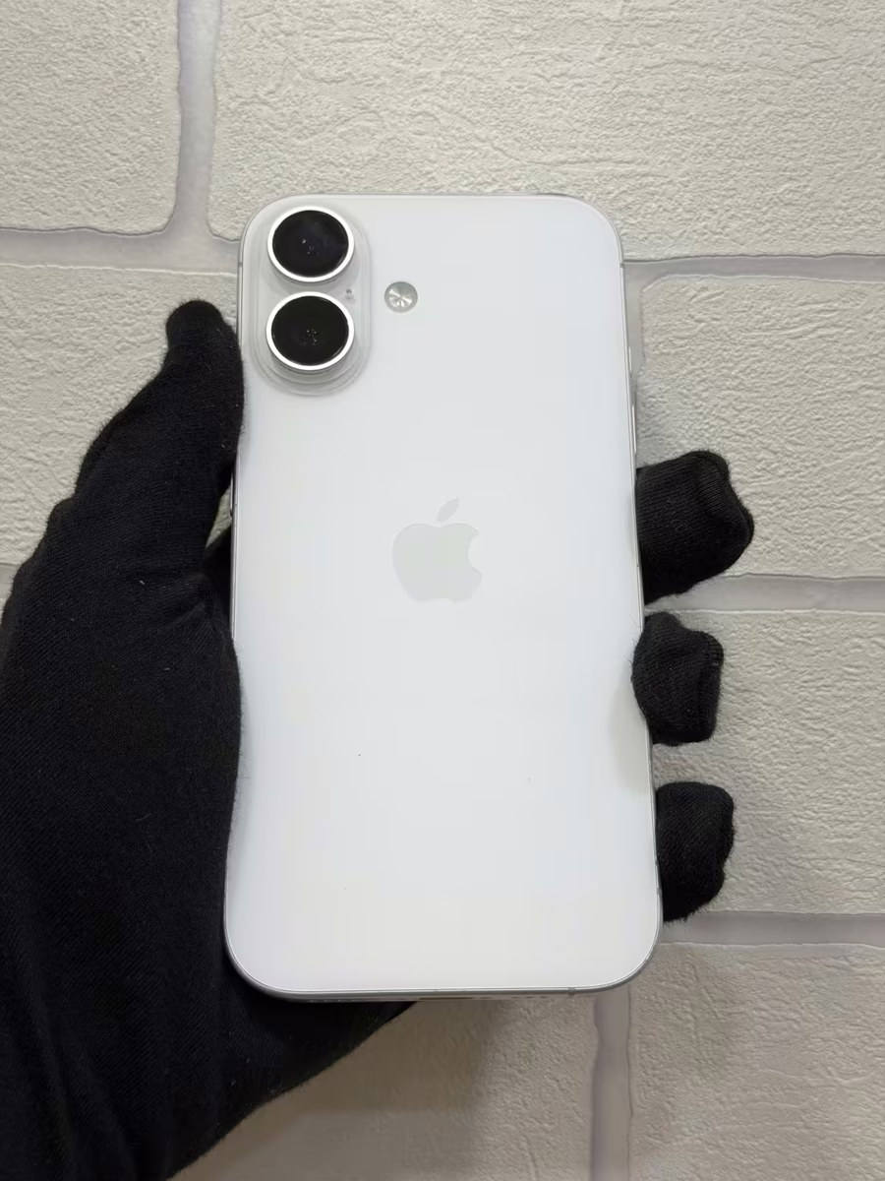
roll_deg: -1.0
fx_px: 1636
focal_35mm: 48
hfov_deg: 30.3
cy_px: 590
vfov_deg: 39.7
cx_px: 442
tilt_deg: +2.2
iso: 50
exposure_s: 1/121
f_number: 1.78
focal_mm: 6.76
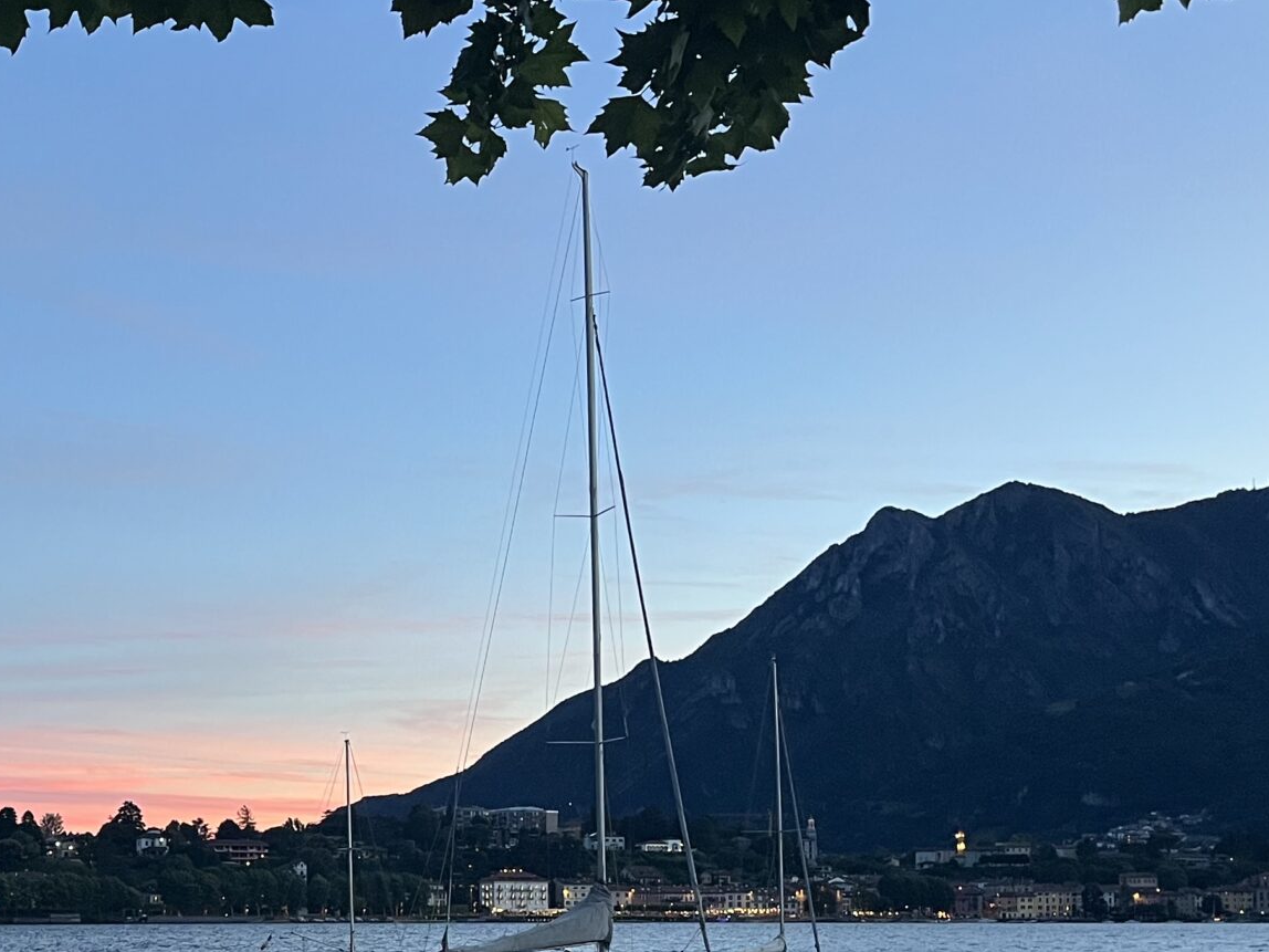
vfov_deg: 24.8
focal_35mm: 58
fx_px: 2126
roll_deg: -0.1
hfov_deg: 32.8
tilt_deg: +4.1
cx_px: 378
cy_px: 777
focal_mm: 5.1
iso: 160
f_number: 1.6
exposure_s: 1/50
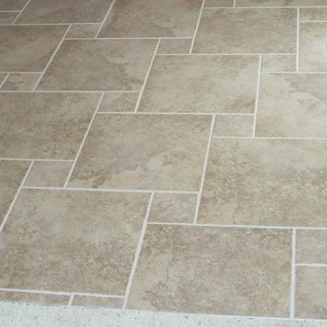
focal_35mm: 70
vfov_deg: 24.5
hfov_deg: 24.6
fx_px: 748
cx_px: 198
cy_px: 111
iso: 100
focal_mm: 7.1
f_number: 3.1
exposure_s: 1/45
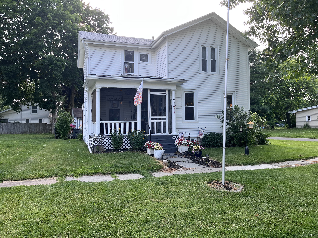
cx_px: 159
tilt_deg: +1.1
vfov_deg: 53.1
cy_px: 119
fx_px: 239
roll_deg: +0.5
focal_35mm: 26
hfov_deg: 67.3
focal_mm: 5.1
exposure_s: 1/347
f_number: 1.6
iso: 50
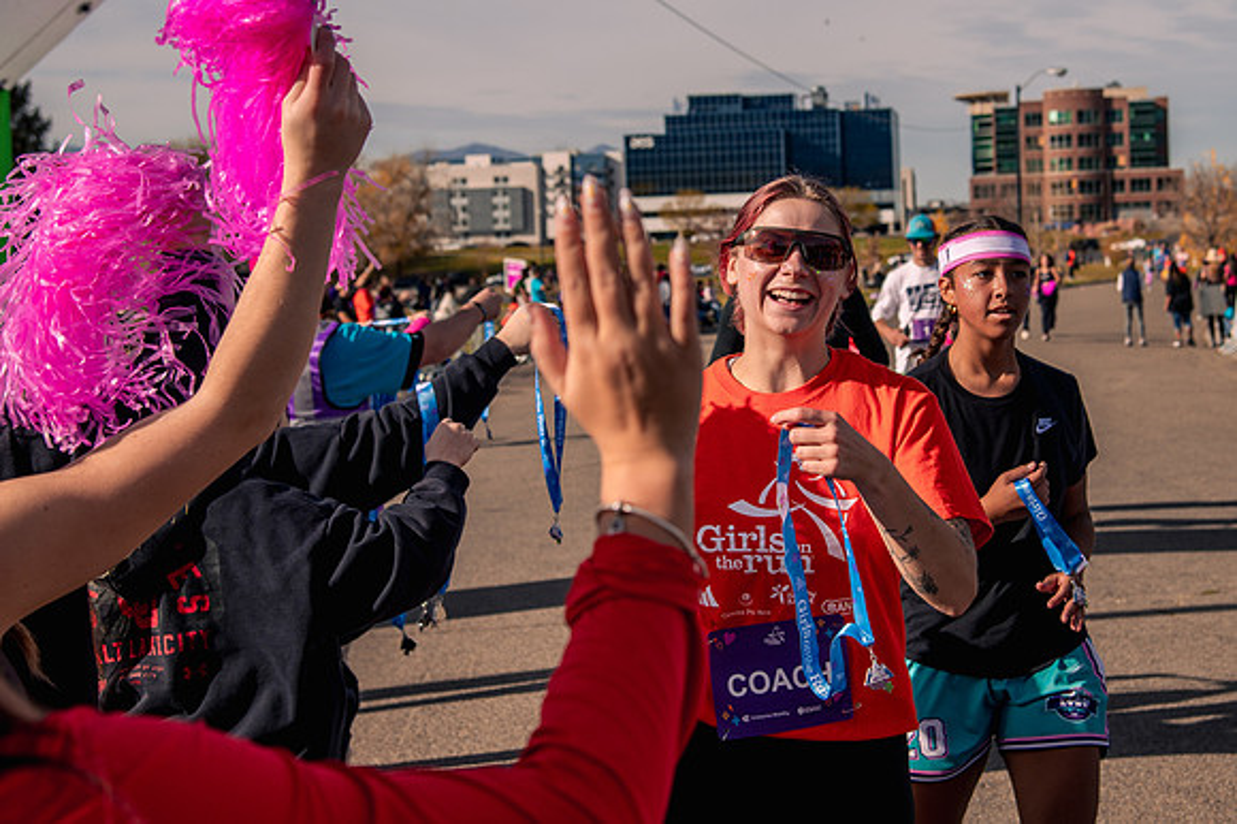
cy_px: 305
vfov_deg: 21.2
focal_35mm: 64
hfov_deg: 31.4
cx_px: 728
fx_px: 2197
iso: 200
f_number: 5.6
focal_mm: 48
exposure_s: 1/1250
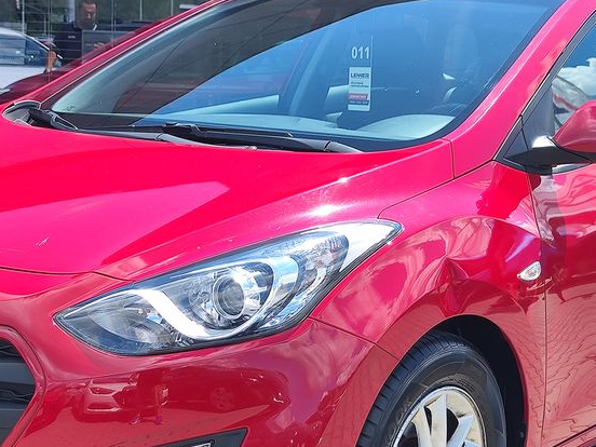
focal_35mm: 50
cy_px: 293
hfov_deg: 38.2
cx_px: 274
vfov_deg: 28.9
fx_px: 861
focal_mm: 7.01
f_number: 1.69
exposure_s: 1/417
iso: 50
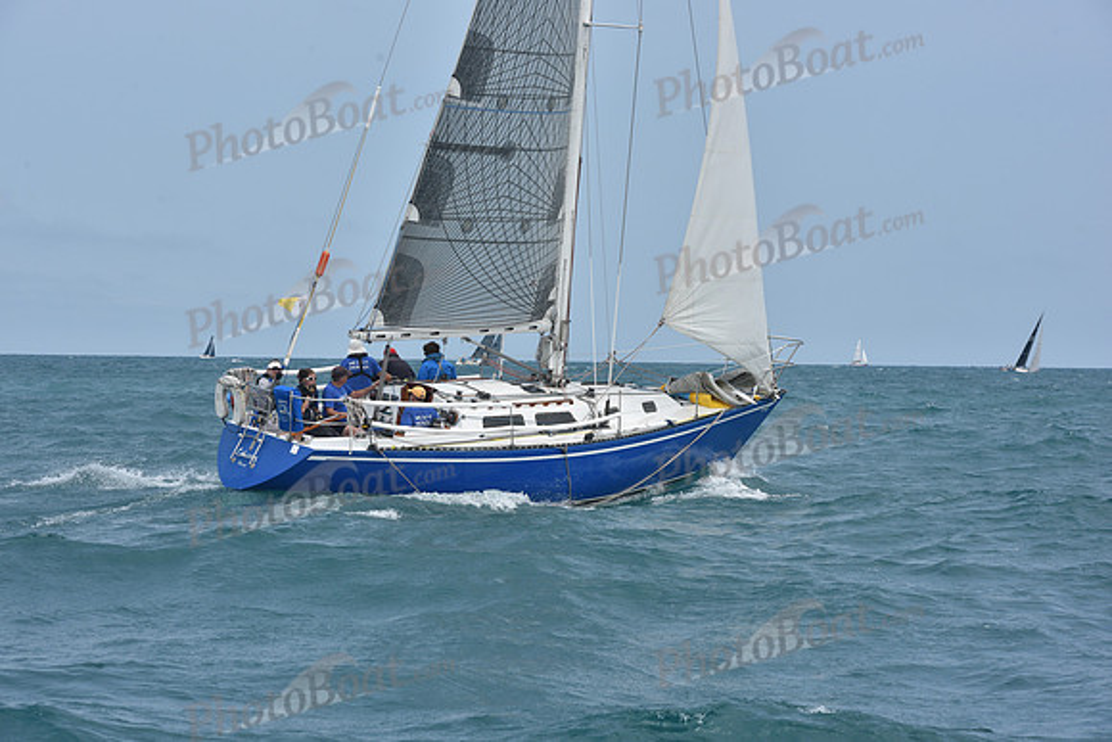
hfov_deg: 18.3
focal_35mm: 112
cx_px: 556
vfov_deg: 12.2
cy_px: 371
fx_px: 3460
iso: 250
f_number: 10
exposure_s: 1/800
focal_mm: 112
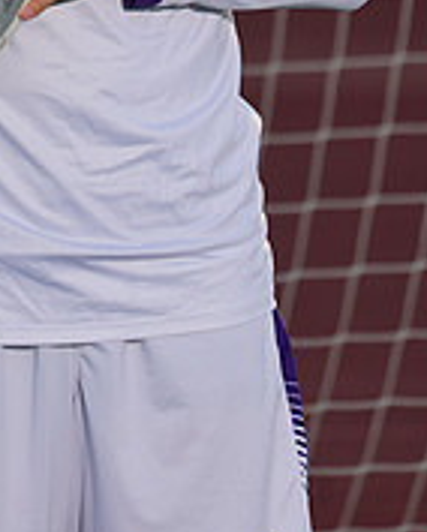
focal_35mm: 1231
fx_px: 19413
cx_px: -47
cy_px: -189
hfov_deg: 1.3
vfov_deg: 1.6
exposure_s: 1/200
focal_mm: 400
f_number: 8
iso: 100
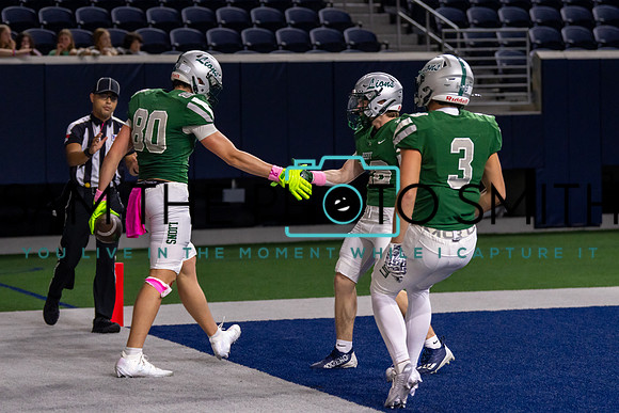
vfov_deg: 10.4
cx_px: 232
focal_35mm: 132
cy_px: 147
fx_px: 2270
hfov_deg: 15.5
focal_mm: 95
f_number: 2.8
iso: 2000
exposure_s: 1/1000
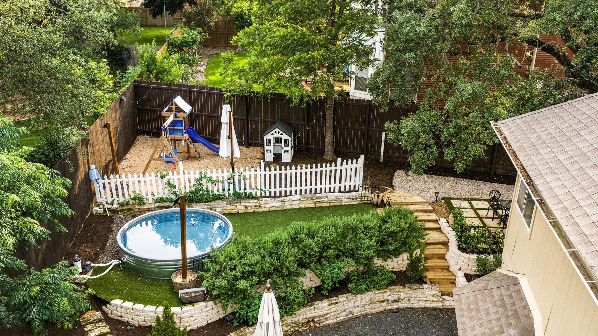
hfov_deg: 65.1
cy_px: 196
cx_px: 297
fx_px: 468
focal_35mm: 30
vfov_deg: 39.4
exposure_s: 1/3
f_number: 8
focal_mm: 27.5
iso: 160
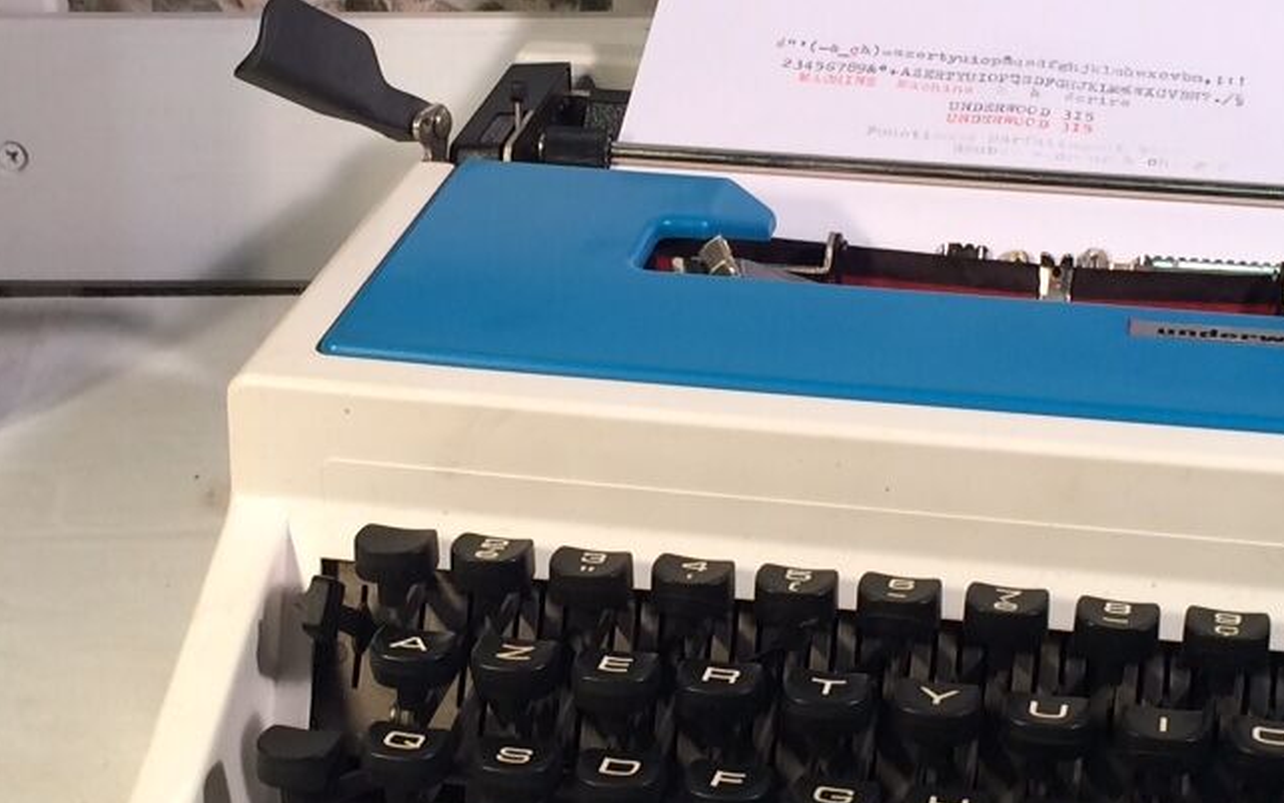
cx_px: 595
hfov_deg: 26.5
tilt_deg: -25.4
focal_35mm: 78
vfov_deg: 16.7
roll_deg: +1.5
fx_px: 2730
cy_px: 388
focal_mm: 4.15
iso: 32
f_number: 2.2
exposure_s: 1/33
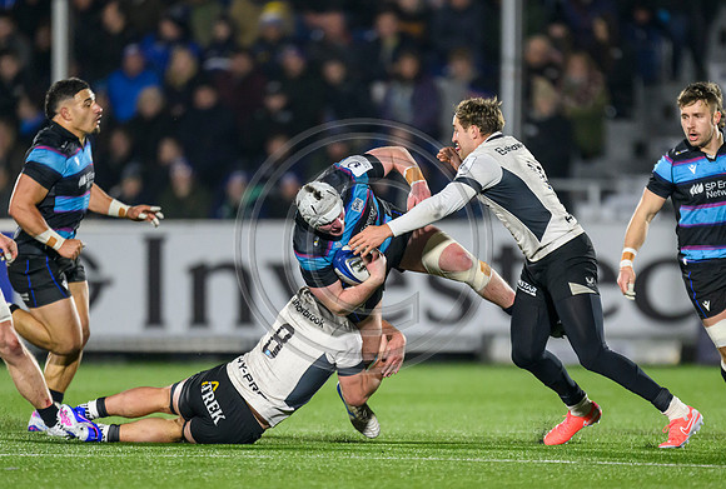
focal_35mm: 731
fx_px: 14791
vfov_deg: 1.9
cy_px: 305
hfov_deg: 2.8
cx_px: 373
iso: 5000
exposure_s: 1/1250
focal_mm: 560
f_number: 4
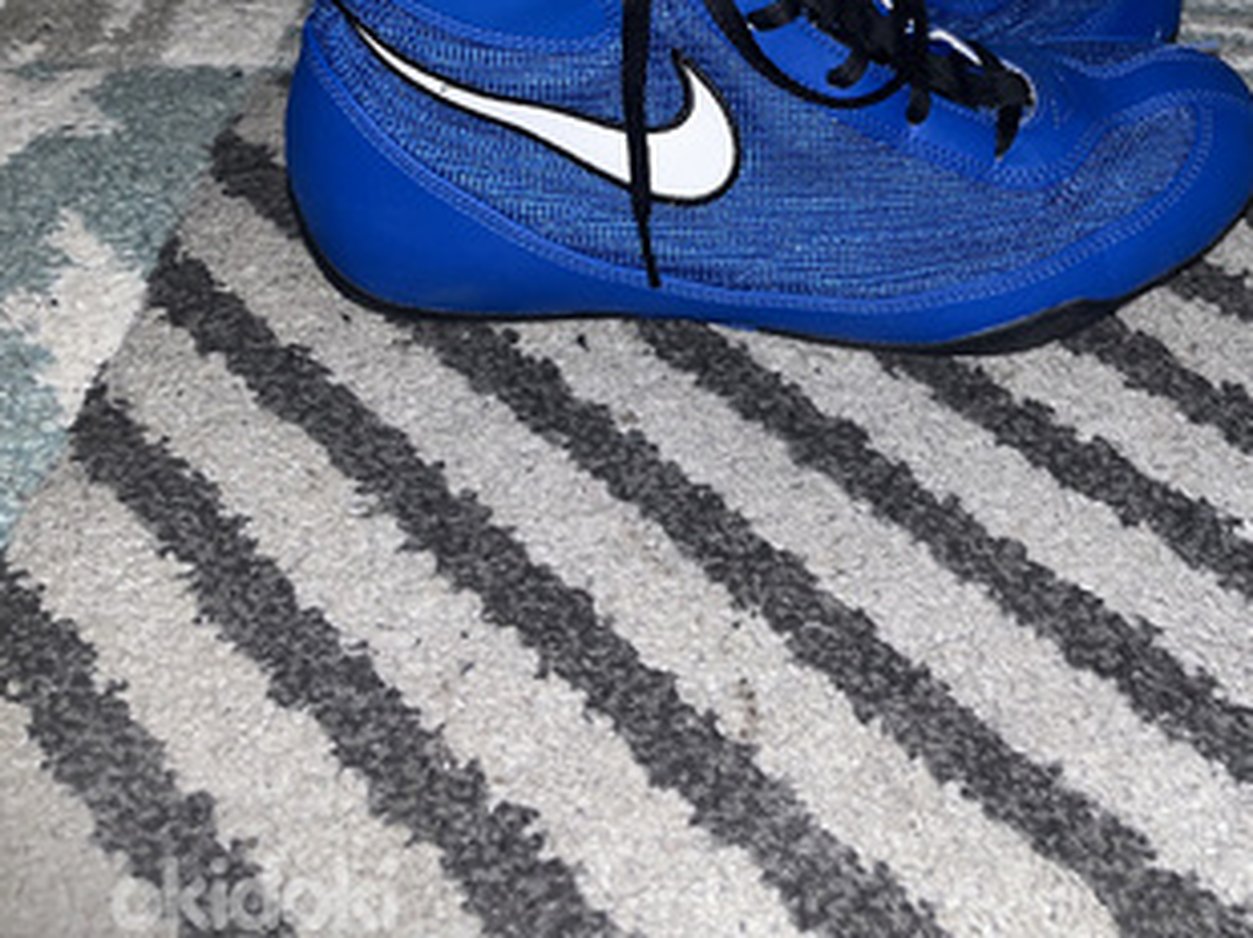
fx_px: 1519
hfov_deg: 44.6
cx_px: 754
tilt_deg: -31.7
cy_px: 24
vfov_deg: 31.9
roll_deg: -1.7
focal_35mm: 42
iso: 64
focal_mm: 5.1
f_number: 1.6
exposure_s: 1/42
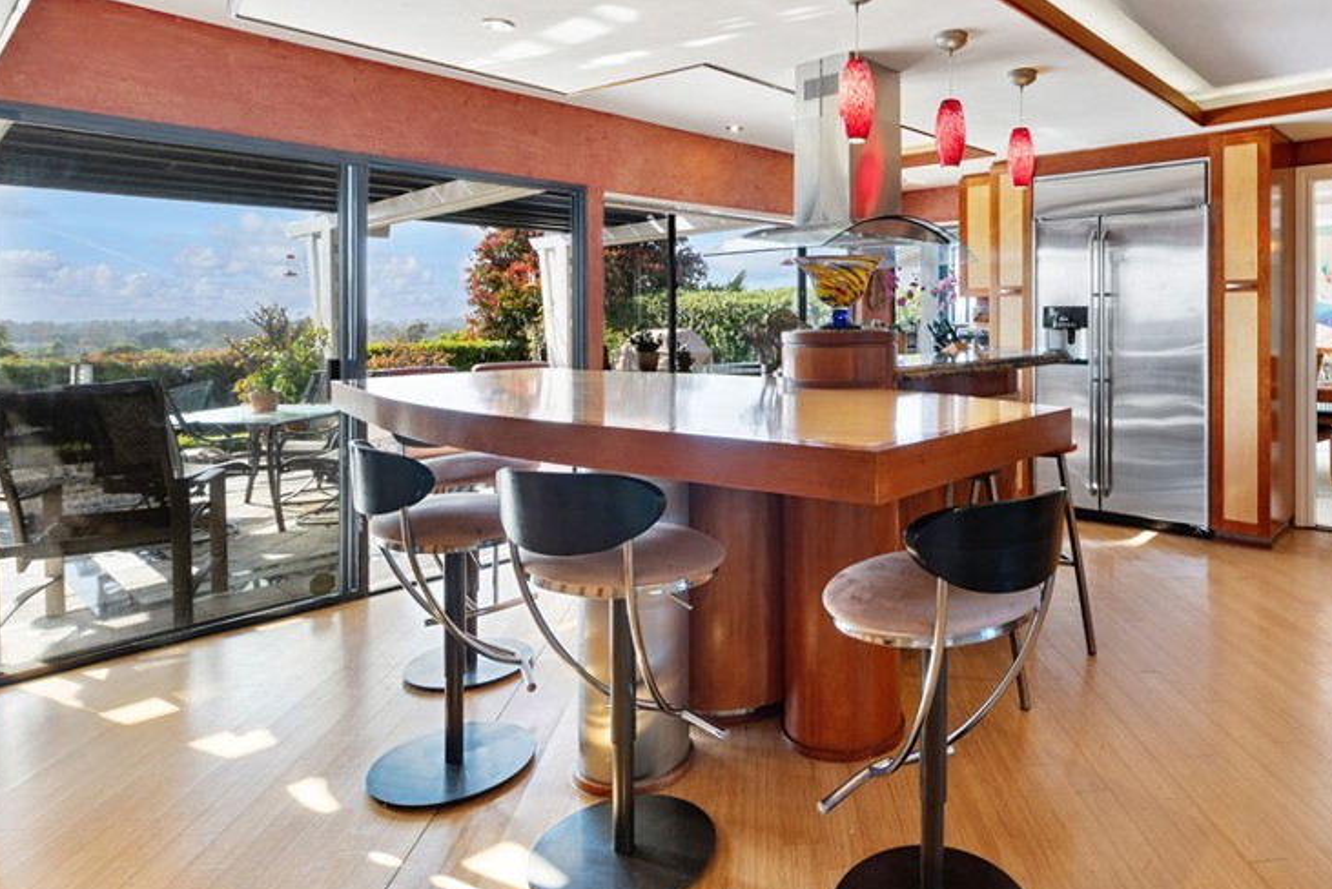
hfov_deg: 79.1
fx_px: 777
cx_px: 864
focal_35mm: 21
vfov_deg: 58.7
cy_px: 329
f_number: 8
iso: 250
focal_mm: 15
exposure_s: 1/50
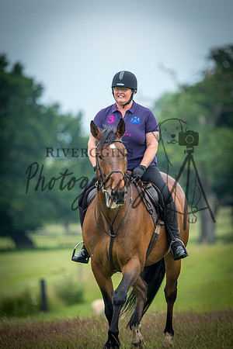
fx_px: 4368
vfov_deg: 4.6
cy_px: 174
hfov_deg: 3.1
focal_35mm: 450
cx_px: 116
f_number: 4
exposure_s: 1/1250
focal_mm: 300
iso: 320
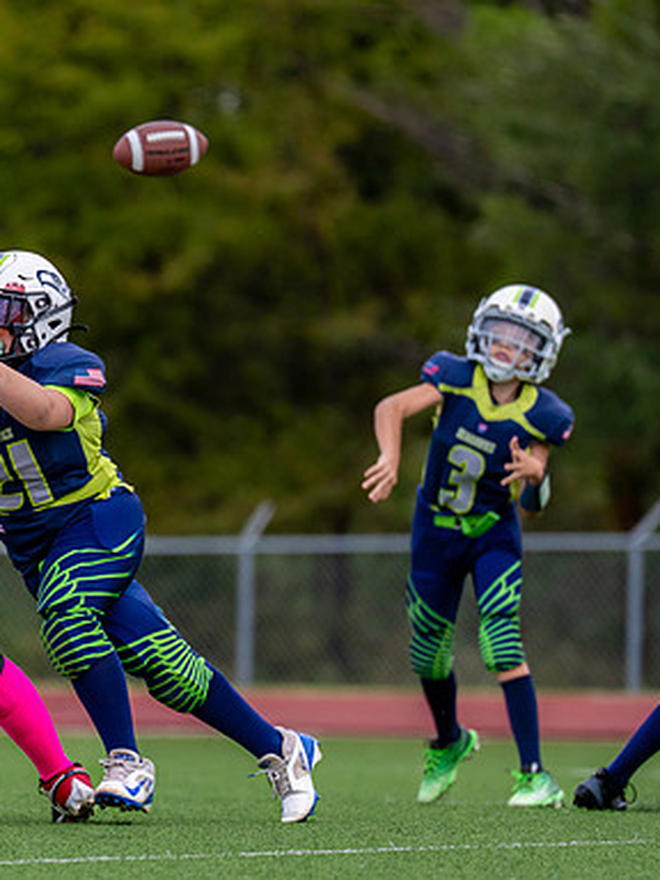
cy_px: 503
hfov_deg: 2.9
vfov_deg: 3.8
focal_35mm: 515
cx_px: 56
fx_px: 13092
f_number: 2.8
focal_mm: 200
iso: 400
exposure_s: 1/3200
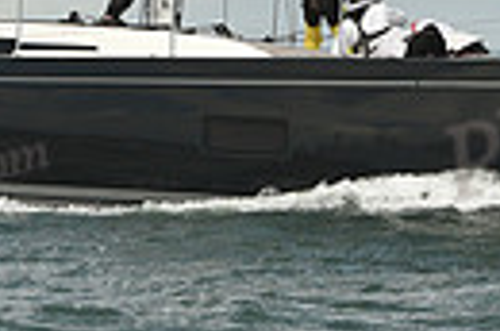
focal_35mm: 412
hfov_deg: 5.0
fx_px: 5708
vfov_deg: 3.3
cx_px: 250
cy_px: -44
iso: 320
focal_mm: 92
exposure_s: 1/800
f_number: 11
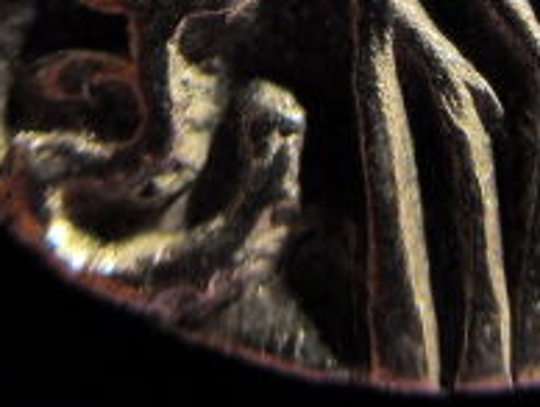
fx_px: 1687
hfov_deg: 18.1
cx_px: 404
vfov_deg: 13.0
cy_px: -217
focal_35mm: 108
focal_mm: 6.3
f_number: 3.5
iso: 400
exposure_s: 1/10
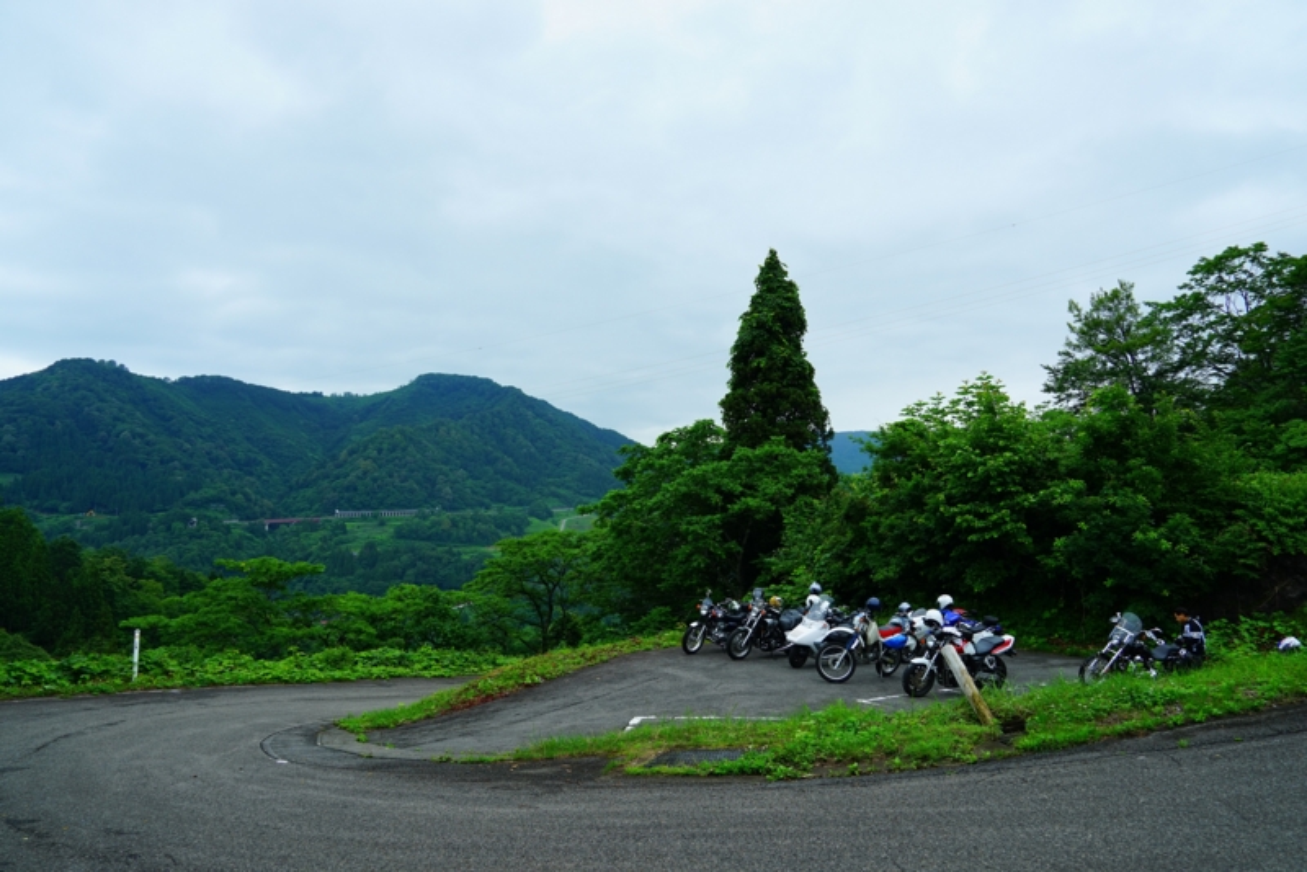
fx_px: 872
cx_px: 654
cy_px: 436
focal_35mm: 24
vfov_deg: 53.2
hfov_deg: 73.7
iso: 100
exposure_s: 1/90
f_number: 5.6
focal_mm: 24
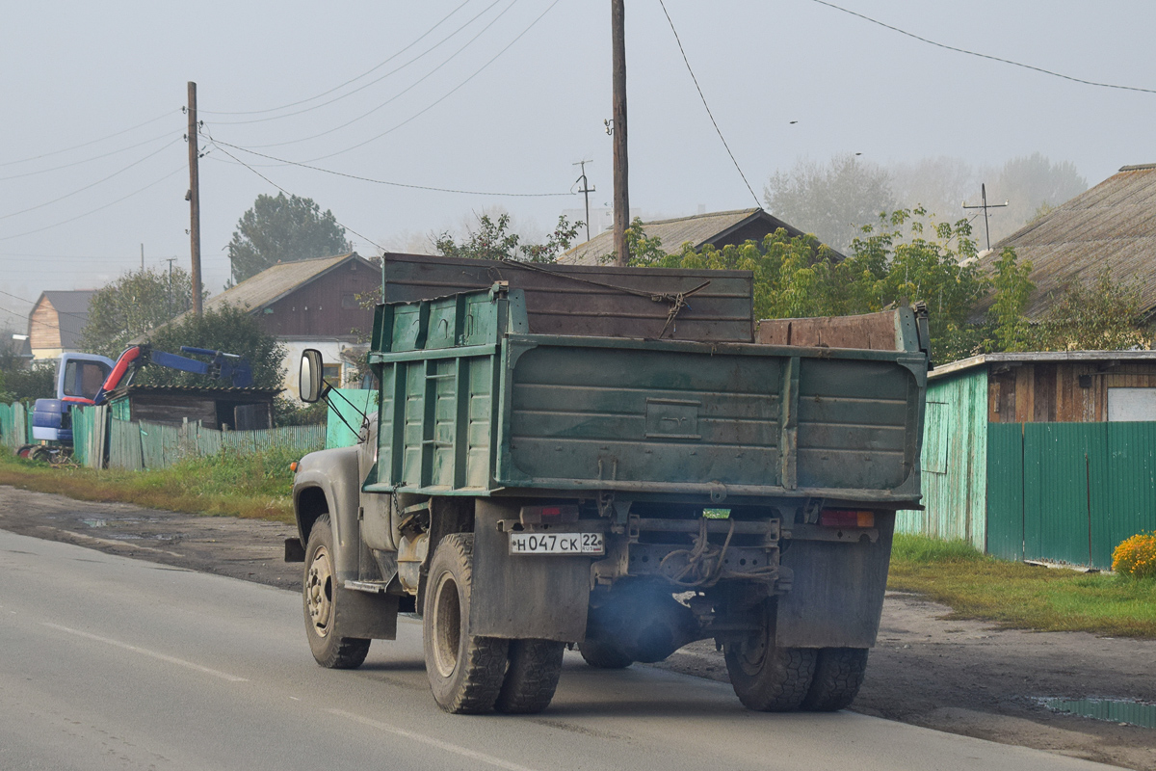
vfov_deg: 16.6
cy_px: 386
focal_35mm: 82
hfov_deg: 24.6
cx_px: 578
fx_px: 2649
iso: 400
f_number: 6.3
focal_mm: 55
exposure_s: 1/1000
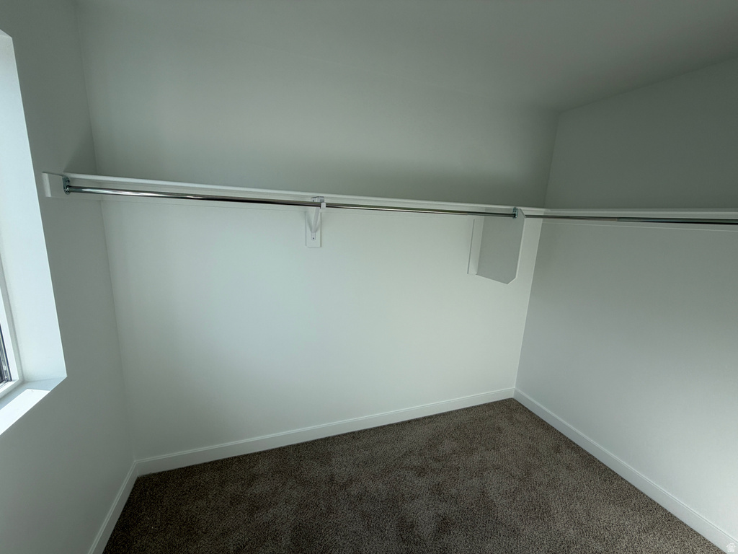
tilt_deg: -12.1
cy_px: 277
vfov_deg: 85.7
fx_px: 298
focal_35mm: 14
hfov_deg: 102.1
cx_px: 369
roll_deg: -2.8
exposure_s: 1/502
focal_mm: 2.22
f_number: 2.2
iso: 64
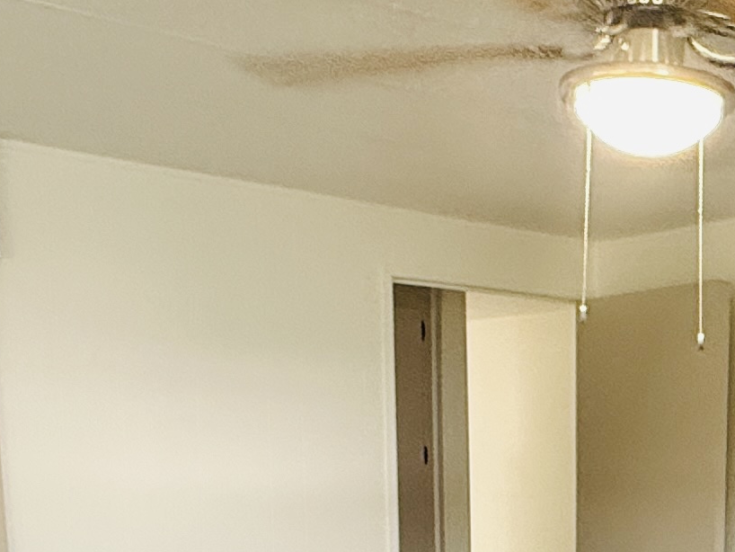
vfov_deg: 18.9
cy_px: 812
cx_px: 705
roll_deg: -1.8
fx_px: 1466
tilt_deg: -11.9
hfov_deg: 26.9
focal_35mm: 69
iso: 250
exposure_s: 1/60
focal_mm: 2.22
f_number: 2.2
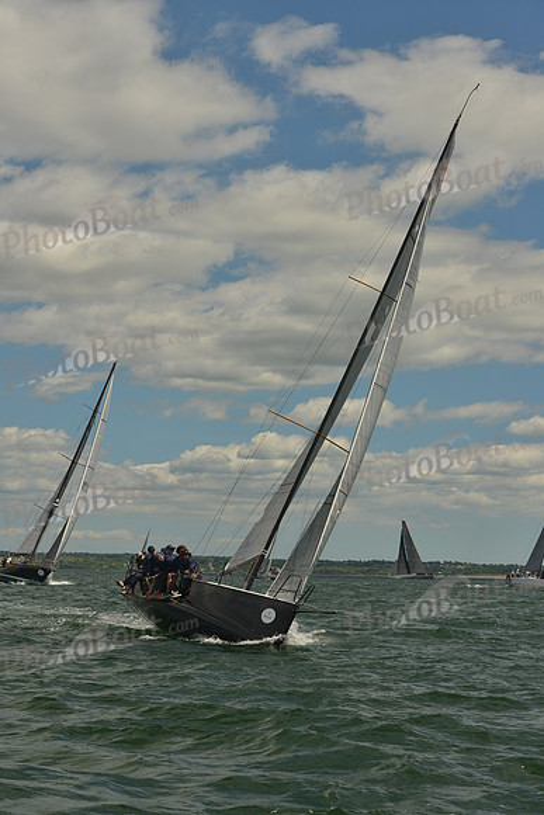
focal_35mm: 75
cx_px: 272
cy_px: 408
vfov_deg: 27.0
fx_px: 1699
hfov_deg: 18.2
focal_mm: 75
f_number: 9
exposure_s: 1/800
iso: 400
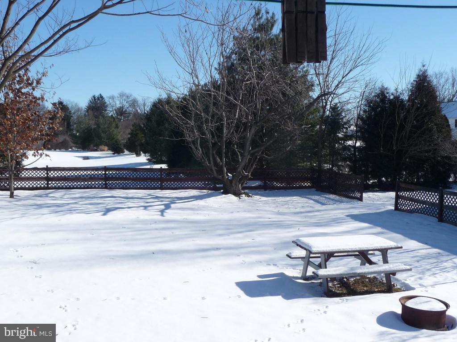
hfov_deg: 47.9
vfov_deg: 36.8
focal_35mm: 39
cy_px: 171
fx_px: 515
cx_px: 228
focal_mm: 5
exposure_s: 1/320
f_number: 8
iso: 100
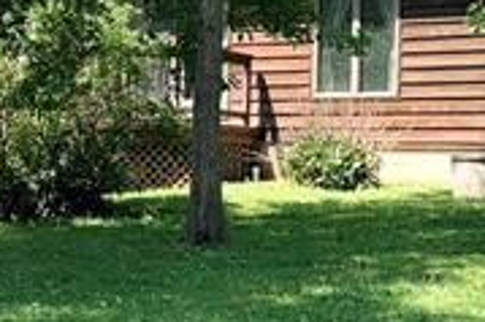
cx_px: -11
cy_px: 206
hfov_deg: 18.6
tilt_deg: -3.1
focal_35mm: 107
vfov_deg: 12.8
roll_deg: -0.5
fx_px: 1440
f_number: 1.78
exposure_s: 1/1855
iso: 64
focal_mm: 6.76
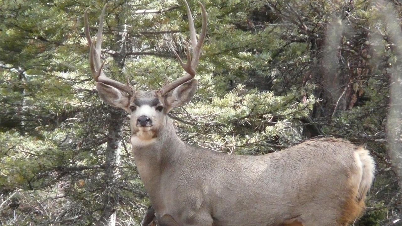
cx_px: 201
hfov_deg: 2.5
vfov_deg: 1.4
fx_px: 9347
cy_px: 138
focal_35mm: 877
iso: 400
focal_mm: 82.8
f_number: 4.2
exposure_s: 1/500
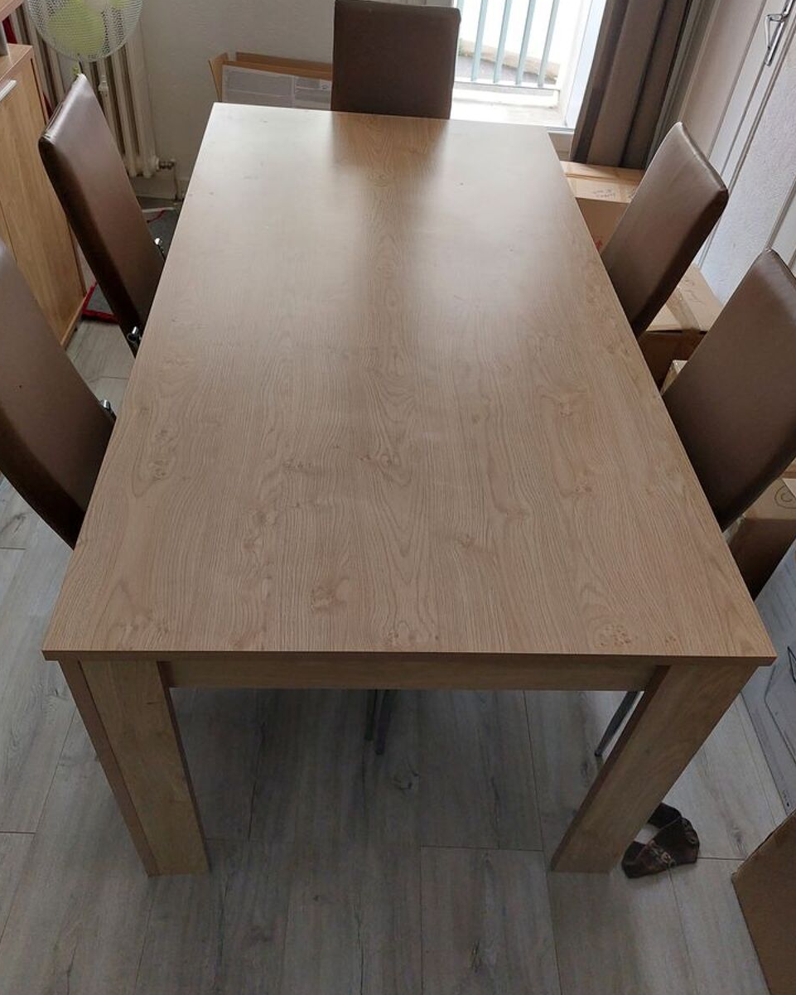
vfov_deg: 66.0
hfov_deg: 54.9
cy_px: 468
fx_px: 766
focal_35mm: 26
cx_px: 391
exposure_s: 1/50
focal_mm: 5.23
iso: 200
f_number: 1.8
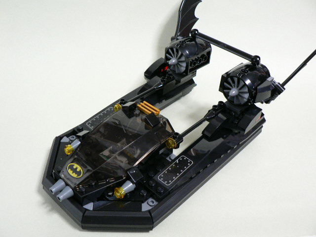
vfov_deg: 39.7
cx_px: 158
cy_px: 118
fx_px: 329
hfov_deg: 51.4
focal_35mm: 36
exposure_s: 1/15
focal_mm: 6
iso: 200
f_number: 2.8
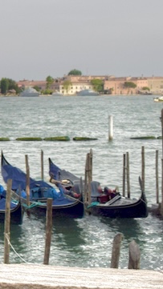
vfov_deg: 22.6
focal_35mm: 94
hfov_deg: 10.1
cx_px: -303
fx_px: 722
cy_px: 90
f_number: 8
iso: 400
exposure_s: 1/250
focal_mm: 18
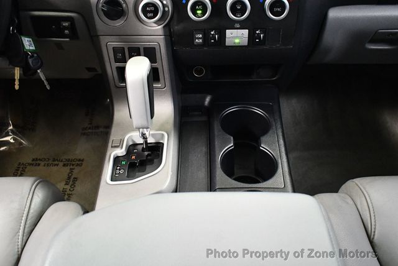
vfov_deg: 36.9
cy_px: 133
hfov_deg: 53.1
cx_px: 199
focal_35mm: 36
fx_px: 398
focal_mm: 18
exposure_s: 1/60
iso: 5600
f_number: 3.5
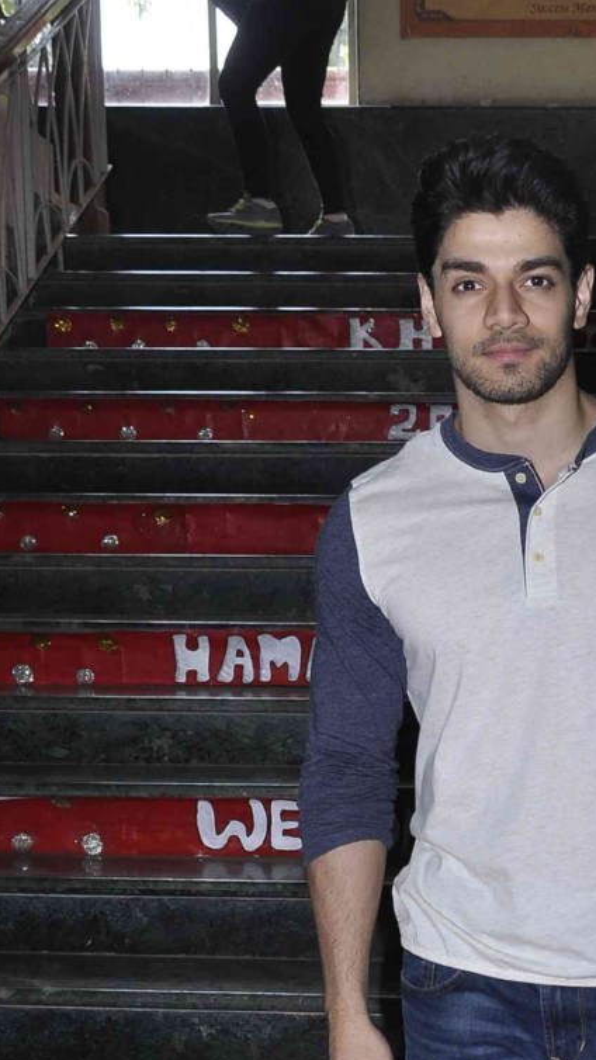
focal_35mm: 69
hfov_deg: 17.1
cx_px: 607
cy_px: 877
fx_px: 1939
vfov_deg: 29.7
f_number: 5.6
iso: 400
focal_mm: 22
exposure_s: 1/200
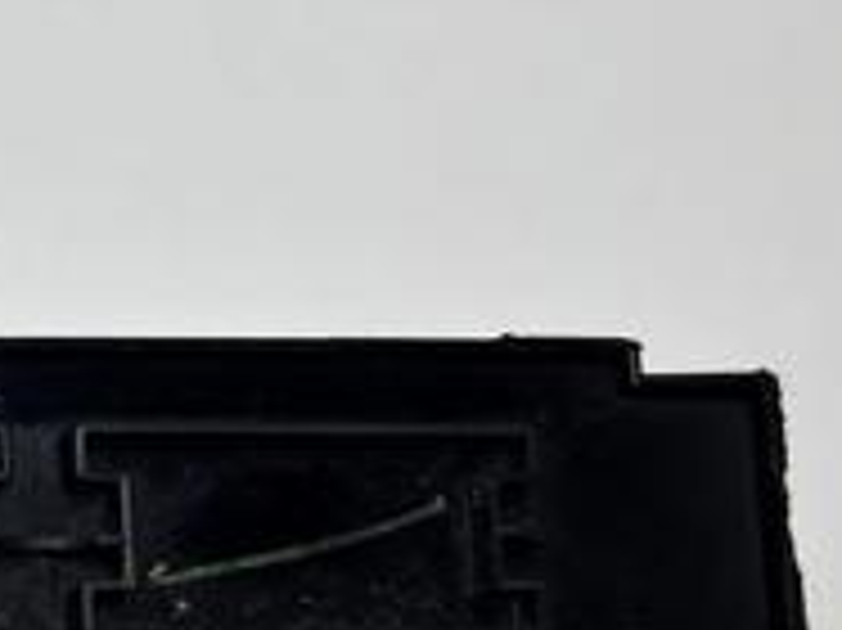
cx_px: -536
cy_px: 459
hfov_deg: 18.6
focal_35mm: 89
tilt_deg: -73.3
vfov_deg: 16.5
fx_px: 2163
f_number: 1.5
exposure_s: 1/389
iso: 50
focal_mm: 5.7
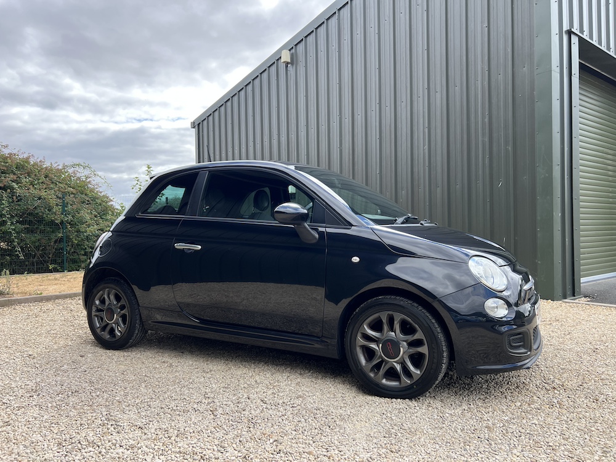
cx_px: 308
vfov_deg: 53.1
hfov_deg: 67.3
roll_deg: +1.5
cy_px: 231
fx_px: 463
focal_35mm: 26
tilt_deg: -0.7
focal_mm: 5.7
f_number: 1.5
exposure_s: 1/1183
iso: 50
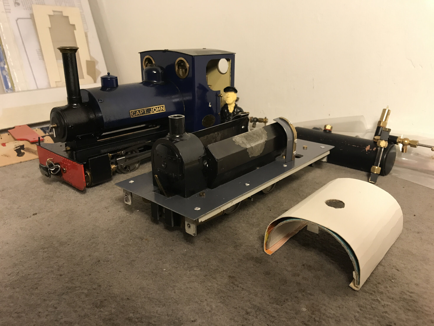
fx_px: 351
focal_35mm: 28
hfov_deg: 63.4
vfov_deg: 49.7
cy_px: 163
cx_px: 217
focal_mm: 3.99
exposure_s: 1/17
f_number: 1.8
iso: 40
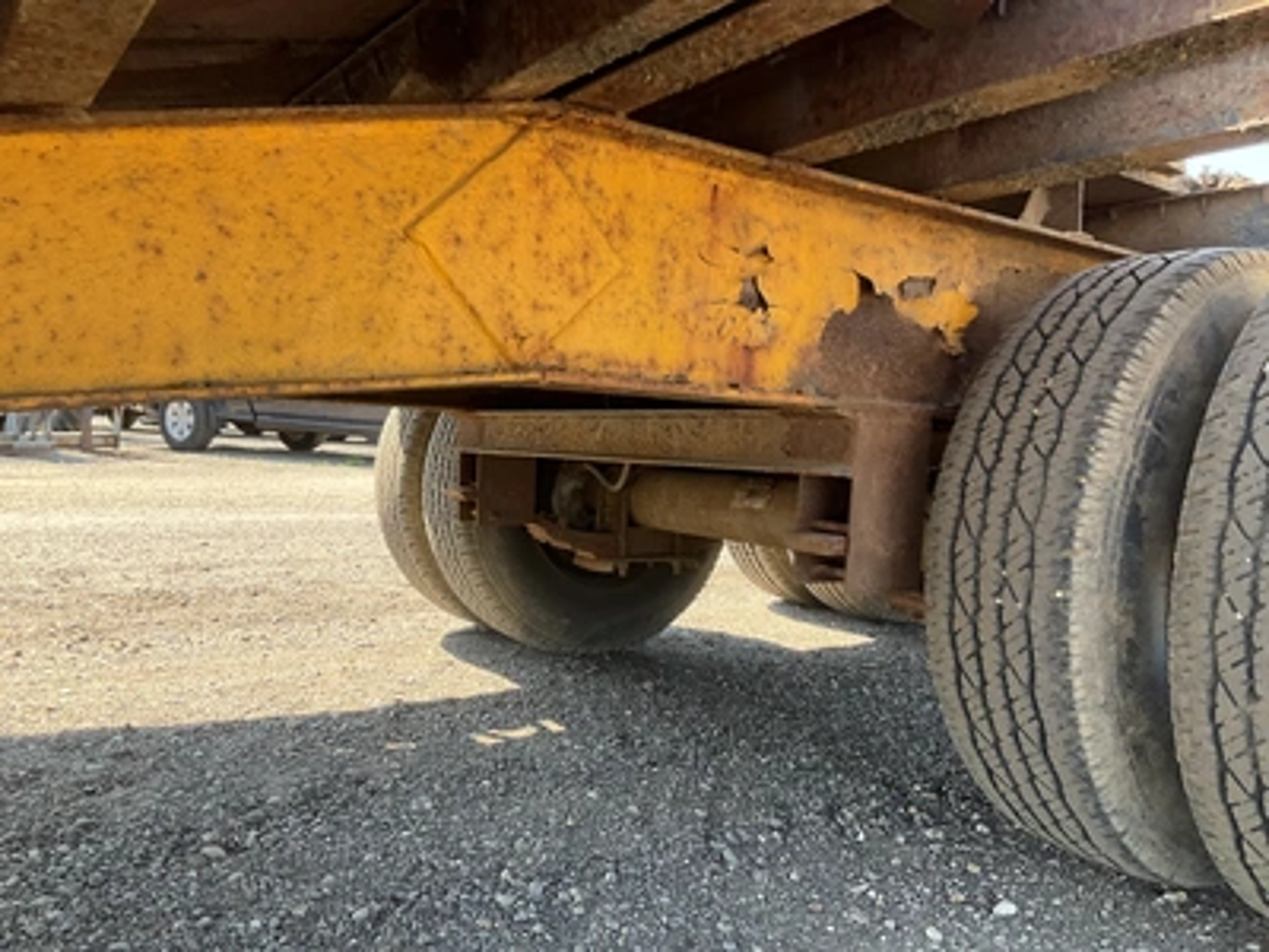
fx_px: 1063
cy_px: 476
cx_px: 634
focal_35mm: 29
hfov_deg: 61.7
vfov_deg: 48.2
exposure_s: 1/128
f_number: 1.8
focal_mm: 3
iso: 32
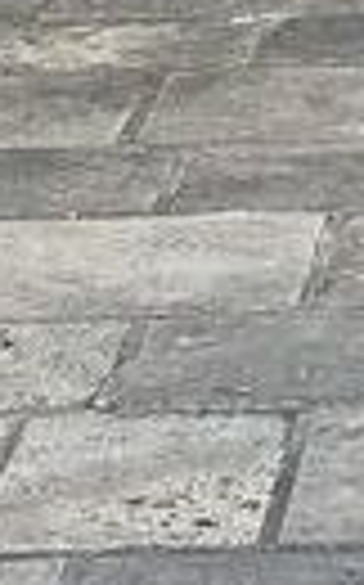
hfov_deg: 5.9
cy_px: -986
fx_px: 3372
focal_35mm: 212
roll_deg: -0.5
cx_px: 872
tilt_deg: +3.4
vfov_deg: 8.7
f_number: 1.8
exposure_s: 1/121
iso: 40
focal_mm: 4.25
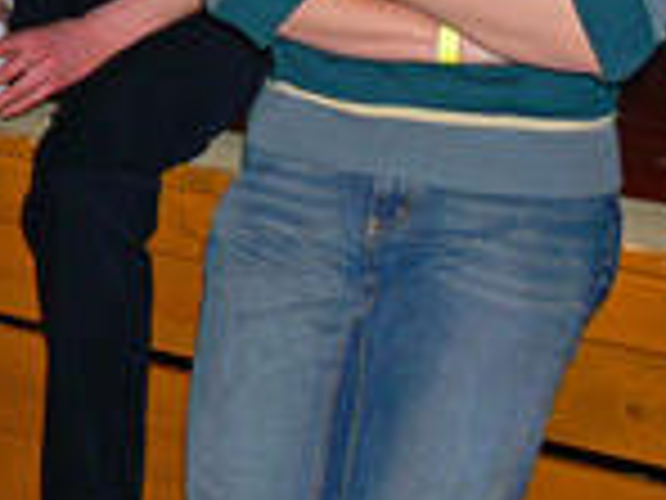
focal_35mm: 112
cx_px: -292
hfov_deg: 16.2
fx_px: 2155
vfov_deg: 12.8
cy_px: -162
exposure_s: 1/30
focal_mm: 7.4
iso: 100
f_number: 2.8
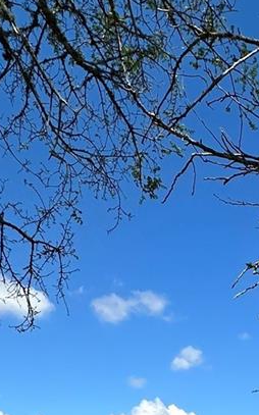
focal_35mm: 56
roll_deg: -1.6
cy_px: 566
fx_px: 633
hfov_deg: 21.7
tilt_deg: -2.7
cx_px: 294
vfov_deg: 28.4
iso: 50
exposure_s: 1/2257
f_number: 2.2
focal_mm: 2.22
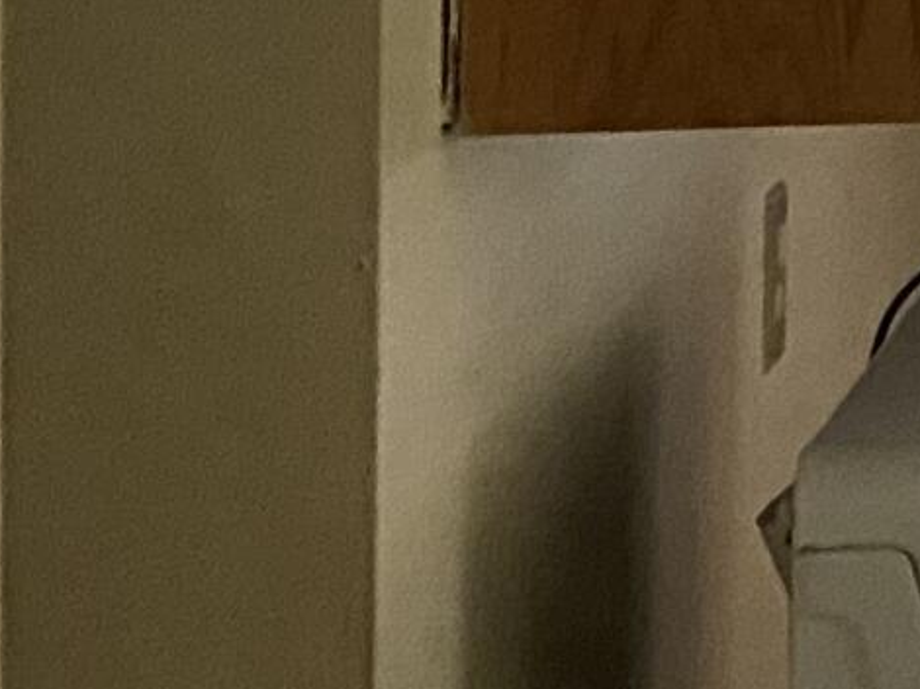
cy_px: -384
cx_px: 2688
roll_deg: -0.5
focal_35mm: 166
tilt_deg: -2.2
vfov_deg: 8.7
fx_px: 4410
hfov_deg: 9.5
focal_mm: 4.25
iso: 800
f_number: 1.8
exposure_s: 1/30
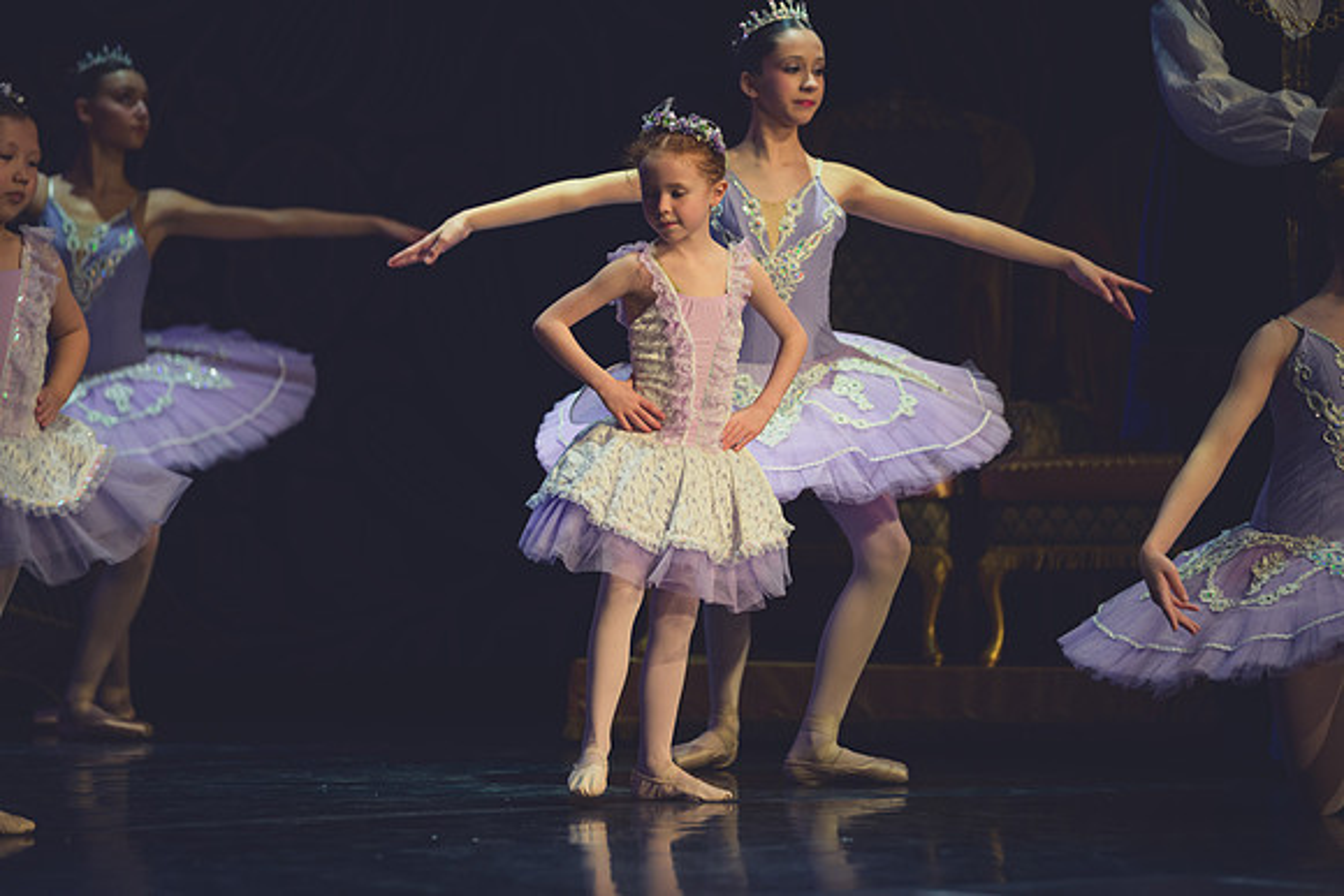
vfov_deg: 8.1
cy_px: 448
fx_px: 6348
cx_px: 672
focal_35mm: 170
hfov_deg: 12.1
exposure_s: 1/320
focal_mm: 170
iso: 1000
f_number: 2.8
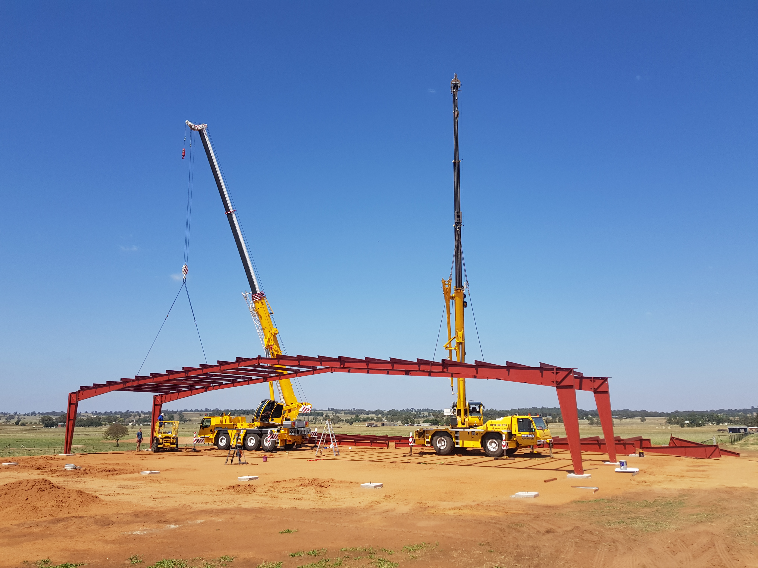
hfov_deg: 67.3
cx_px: 379
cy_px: 284
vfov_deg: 53.1
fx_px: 569
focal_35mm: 26
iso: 40
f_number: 1.7
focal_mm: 4.2
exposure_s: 1/2600
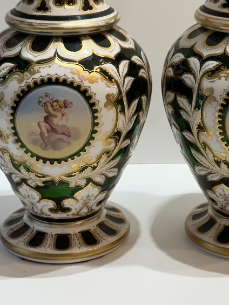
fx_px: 899
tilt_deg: -10.1
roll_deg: -0.4
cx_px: 164
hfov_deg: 14.5
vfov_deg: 18.6
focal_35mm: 102
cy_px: -15
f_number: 1.78
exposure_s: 1/100
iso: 80
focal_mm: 6.86
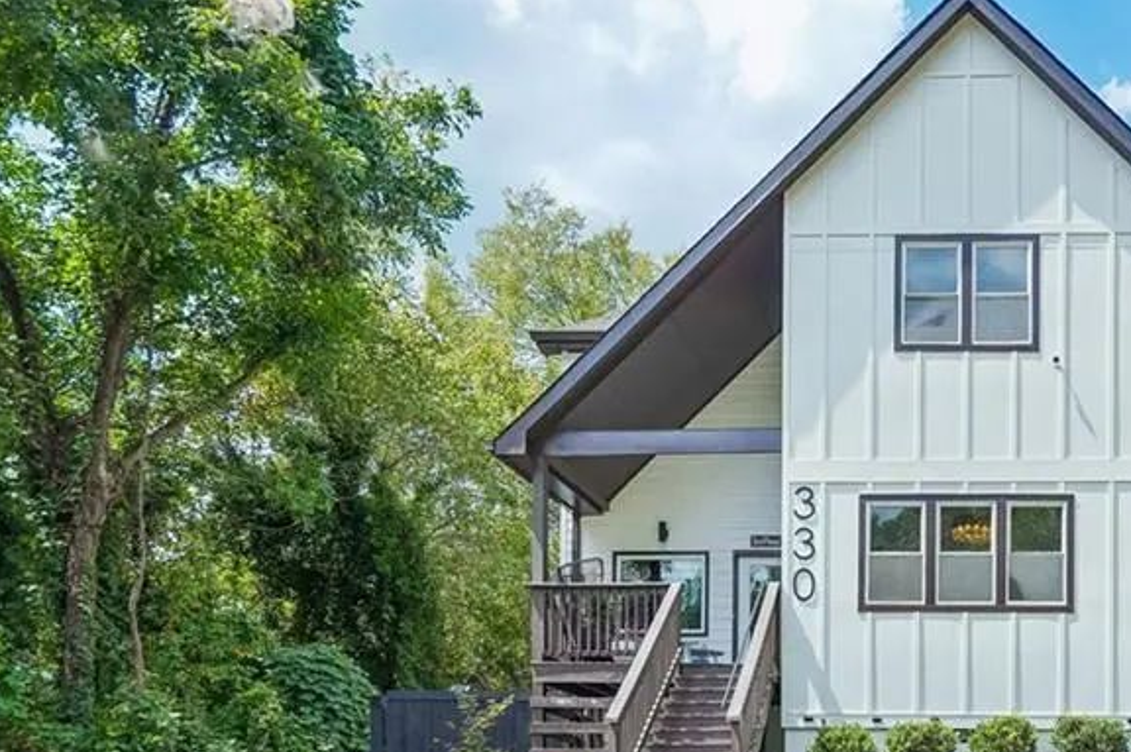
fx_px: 1004
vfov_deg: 40.0
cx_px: 923
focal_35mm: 32
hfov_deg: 54.3
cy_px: 193
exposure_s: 1/500
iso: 320
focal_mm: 18
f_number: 7.1
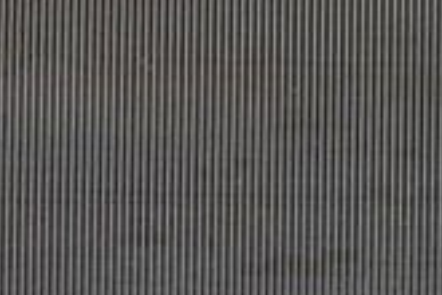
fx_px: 1719
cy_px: 174
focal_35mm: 140
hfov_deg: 14.6
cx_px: 113
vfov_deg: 9.8
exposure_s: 1/80
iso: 400
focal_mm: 24
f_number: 4.2
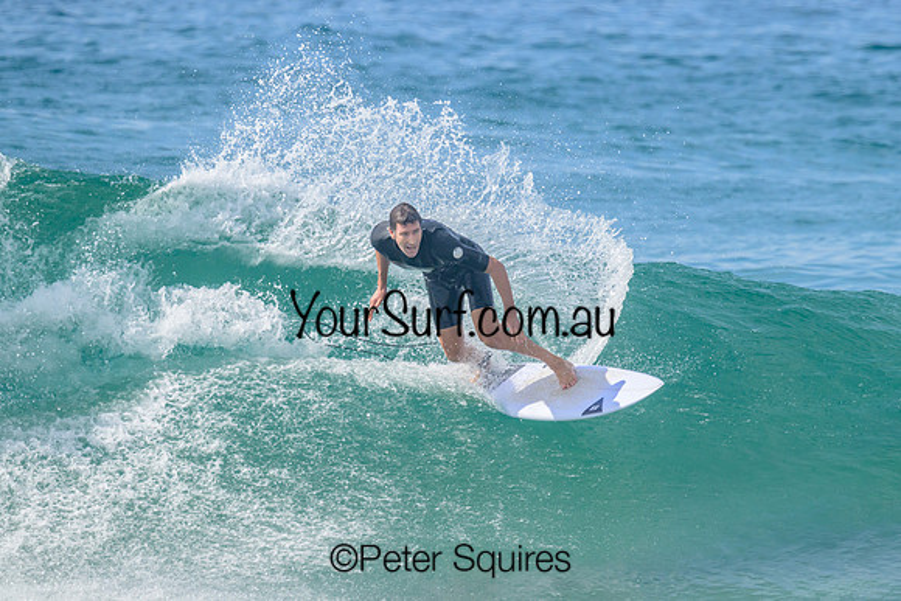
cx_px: 526
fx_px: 17234
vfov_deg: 2.0
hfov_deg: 3.0
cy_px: 250
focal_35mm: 688
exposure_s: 1/2000
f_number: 11
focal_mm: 590
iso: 900
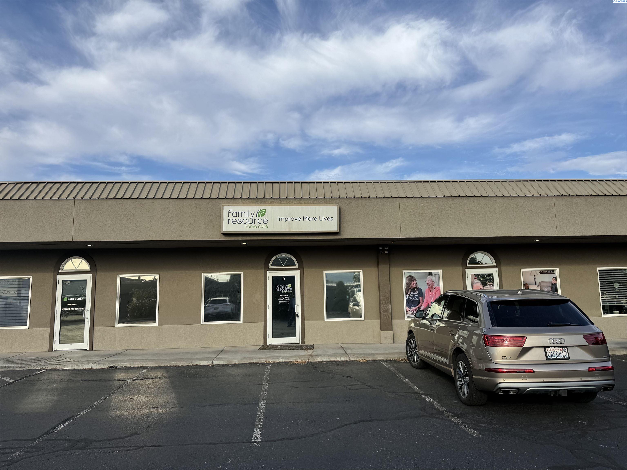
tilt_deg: +7.2
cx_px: 314
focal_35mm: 24
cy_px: 235
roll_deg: +2.6
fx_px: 435
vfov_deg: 56.8
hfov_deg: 71.6
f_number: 1.78
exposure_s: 1/4167
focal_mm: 6.76
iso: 80
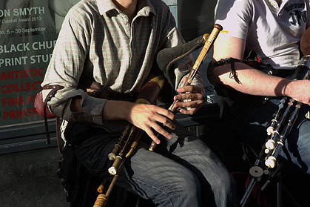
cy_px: 127
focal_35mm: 97
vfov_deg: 14.1
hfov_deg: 21.0
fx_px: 835
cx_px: 162
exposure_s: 1/250
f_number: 8
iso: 800
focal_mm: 70
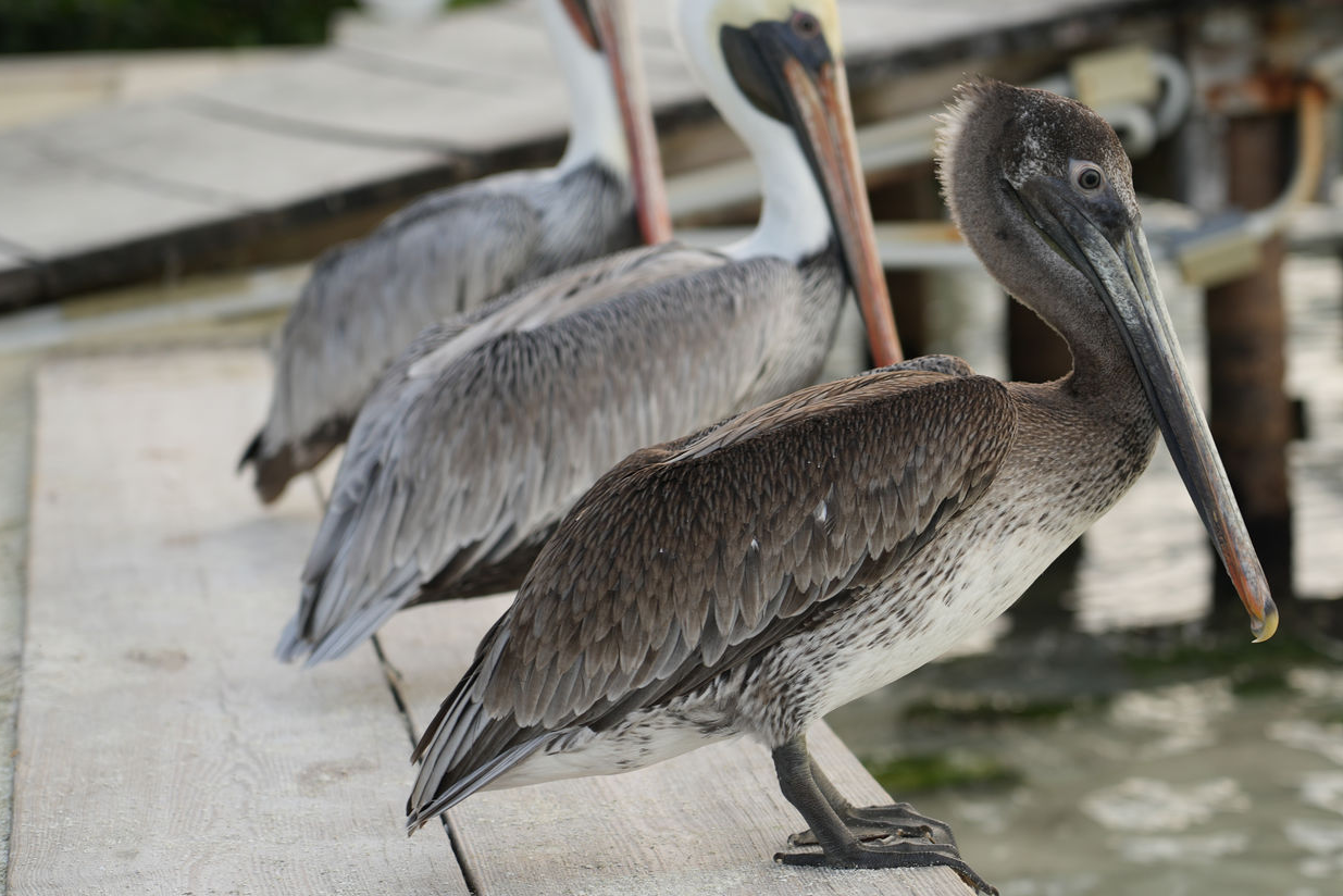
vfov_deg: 10.1
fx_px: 5074
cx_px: 770
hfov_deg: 15.1
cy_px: 389
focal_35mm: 136
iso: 160
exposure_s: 1/160
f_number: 4
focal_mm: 105
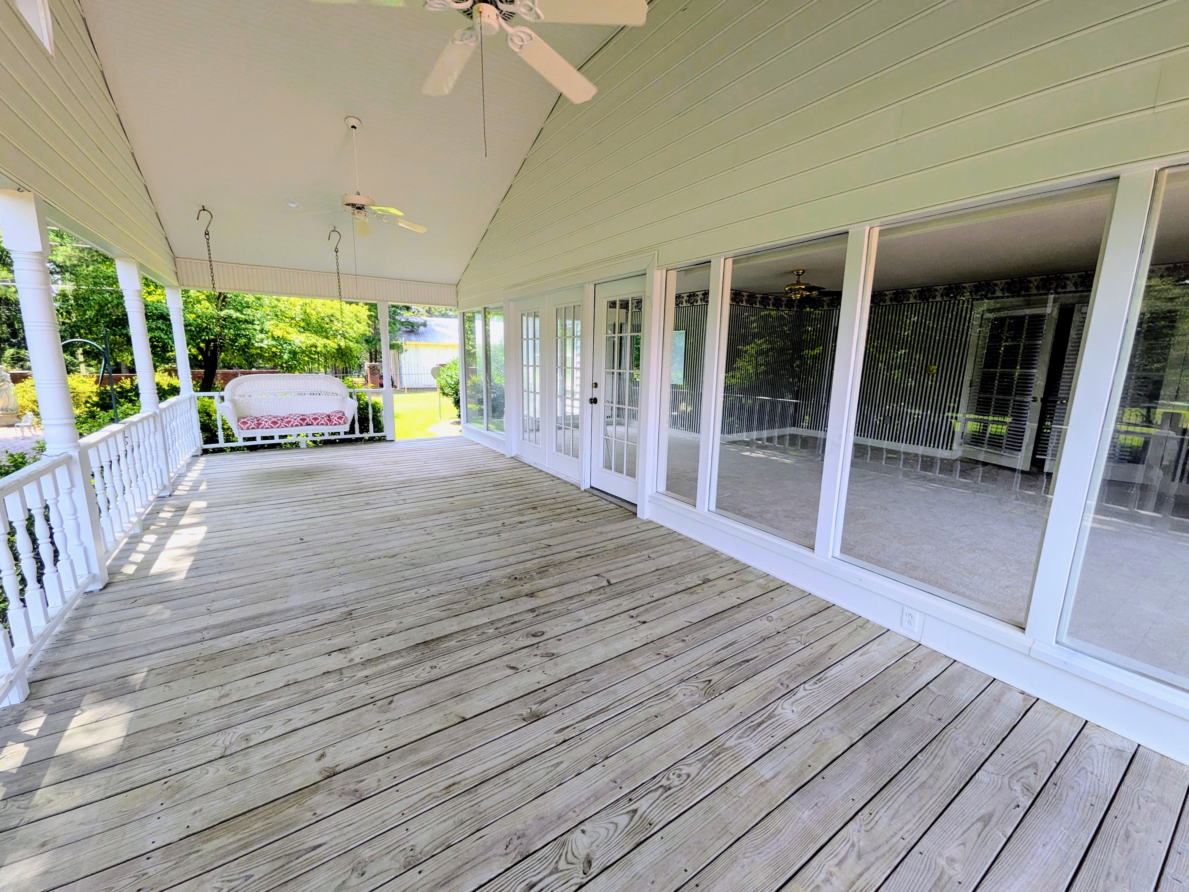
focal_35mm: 14
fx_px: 481
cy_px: 446
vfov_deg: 85.7
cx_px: 594
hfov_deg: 102.1
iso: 92
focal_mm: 1.85
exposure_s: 1/304
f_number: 2.2
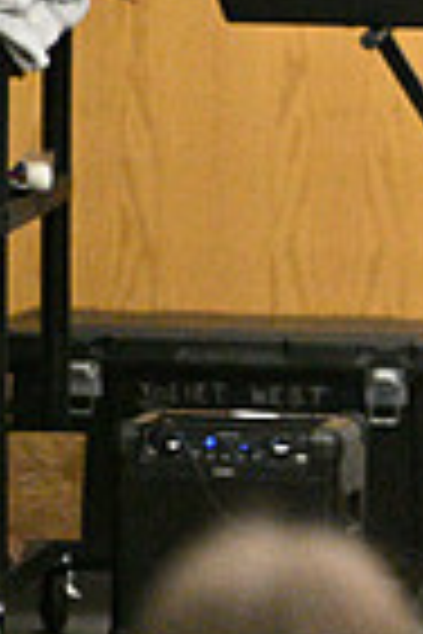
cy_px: 20
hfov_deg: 2.2
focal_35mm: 619
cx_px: 1256
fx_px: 10909
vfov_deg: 3.3
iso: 12800
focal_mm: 150
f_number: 2.8
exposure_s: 1/1000
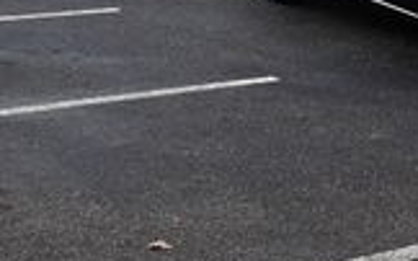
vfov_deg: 11.6
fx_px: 1241
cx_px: 557
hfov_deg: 17.8
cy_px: -105
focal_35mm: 109
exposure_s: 1/250
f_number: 5.6
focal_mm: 18
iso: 200
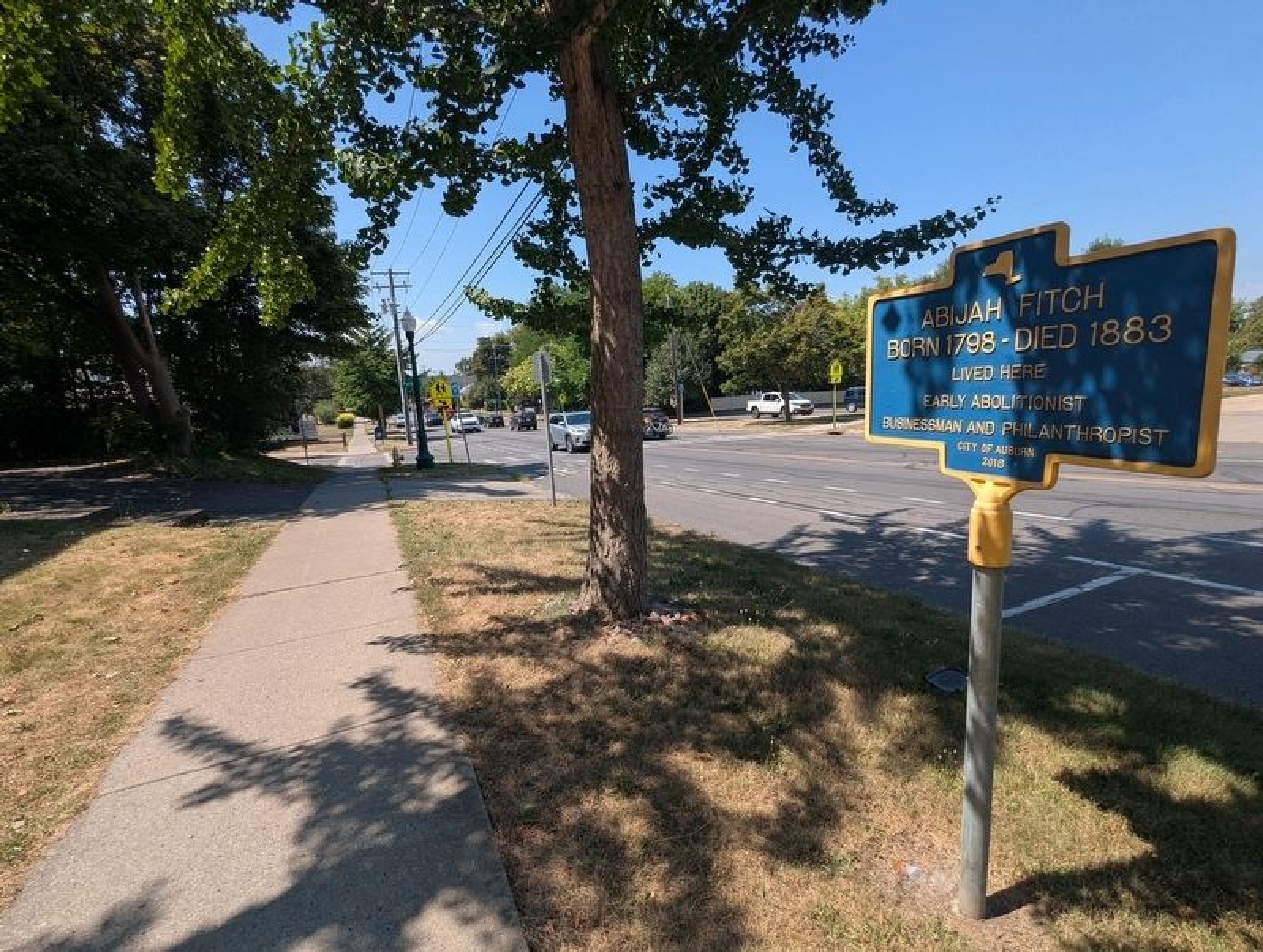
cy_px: 476
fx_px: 585
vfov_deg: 78.3
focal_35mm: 16
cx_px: 632
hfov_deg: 94.4
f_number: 2.2
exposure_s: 1/1033
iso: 50
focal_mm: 2.35
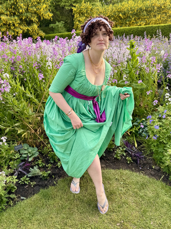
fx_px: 158
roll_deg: -0.6
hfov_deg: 56.8
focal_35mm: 24
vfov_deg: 71.6
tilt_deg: -19.8
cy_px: 114
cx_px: 86
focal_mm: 6.76
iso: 80
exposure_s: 1/433
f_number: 1.78
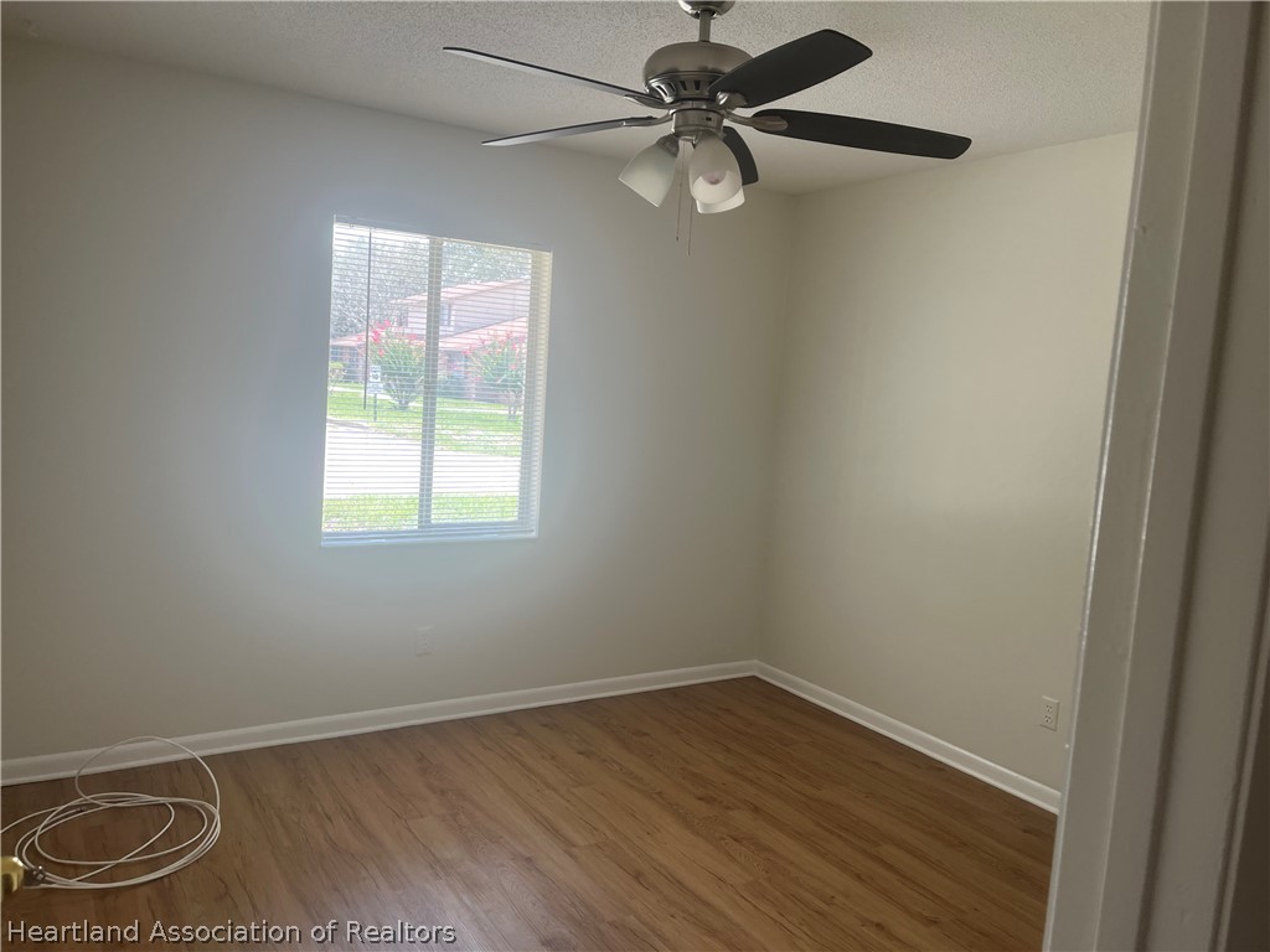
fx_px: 954
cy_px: 476
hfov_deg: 67.3
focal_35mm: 26
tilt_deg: -6.8
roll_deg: -3.7
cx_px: 635
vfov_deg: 53.1
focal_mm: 5.1
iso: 50
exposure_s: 1/172
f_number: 1.6
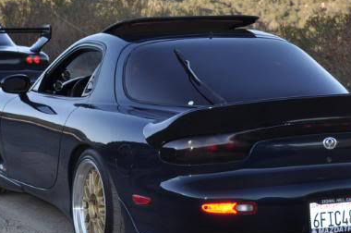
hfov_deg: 17.0
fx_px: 1168
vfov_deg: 11.3
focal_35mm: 120
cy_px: 47
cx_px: 110
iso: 200
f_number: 7.1
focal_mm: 38
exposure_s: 1/200
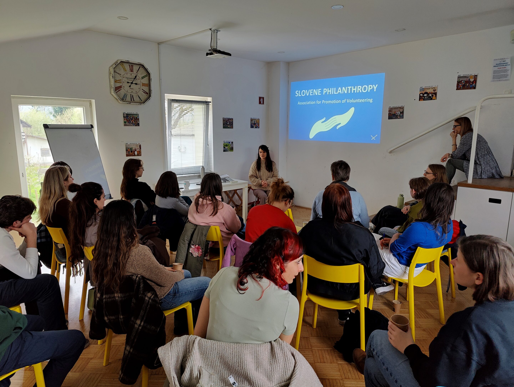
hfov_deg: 73.9
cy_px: 194
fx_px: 342
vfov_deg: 59.0
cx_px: 257
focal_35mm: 23
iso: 50
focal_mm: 6.06
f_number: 1.8
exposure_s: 1/67
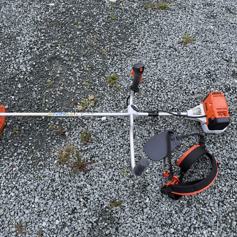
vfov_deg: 55.6
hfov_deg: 55.6
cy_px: 121
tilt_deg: -53.9
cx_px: 116
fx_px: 225
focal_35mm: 29
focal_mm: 6.76
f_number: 1.78
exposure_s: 1/62
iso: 200
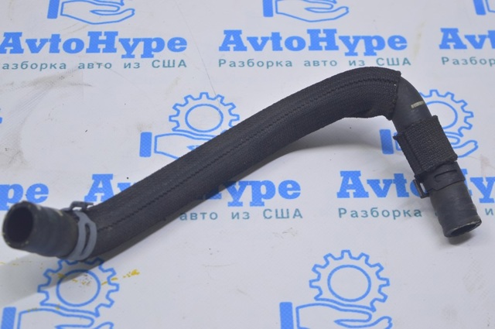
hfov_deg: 29.3
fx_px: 948
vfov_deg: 19.7
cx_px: 248
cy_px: 164
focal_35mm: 69
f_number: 5.6
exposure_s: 1/25
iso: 400
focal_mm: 46
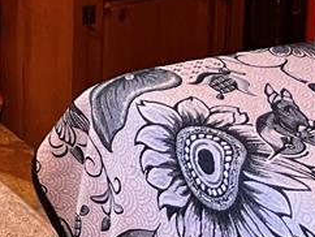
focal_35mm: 110
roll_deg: +1.8
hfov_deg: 15.2
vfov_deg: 12.2
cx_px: -272
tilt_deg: -9.0
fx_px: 1002
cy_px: -203
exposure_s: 1/40
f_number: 1.6
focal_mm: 5.1
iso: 500
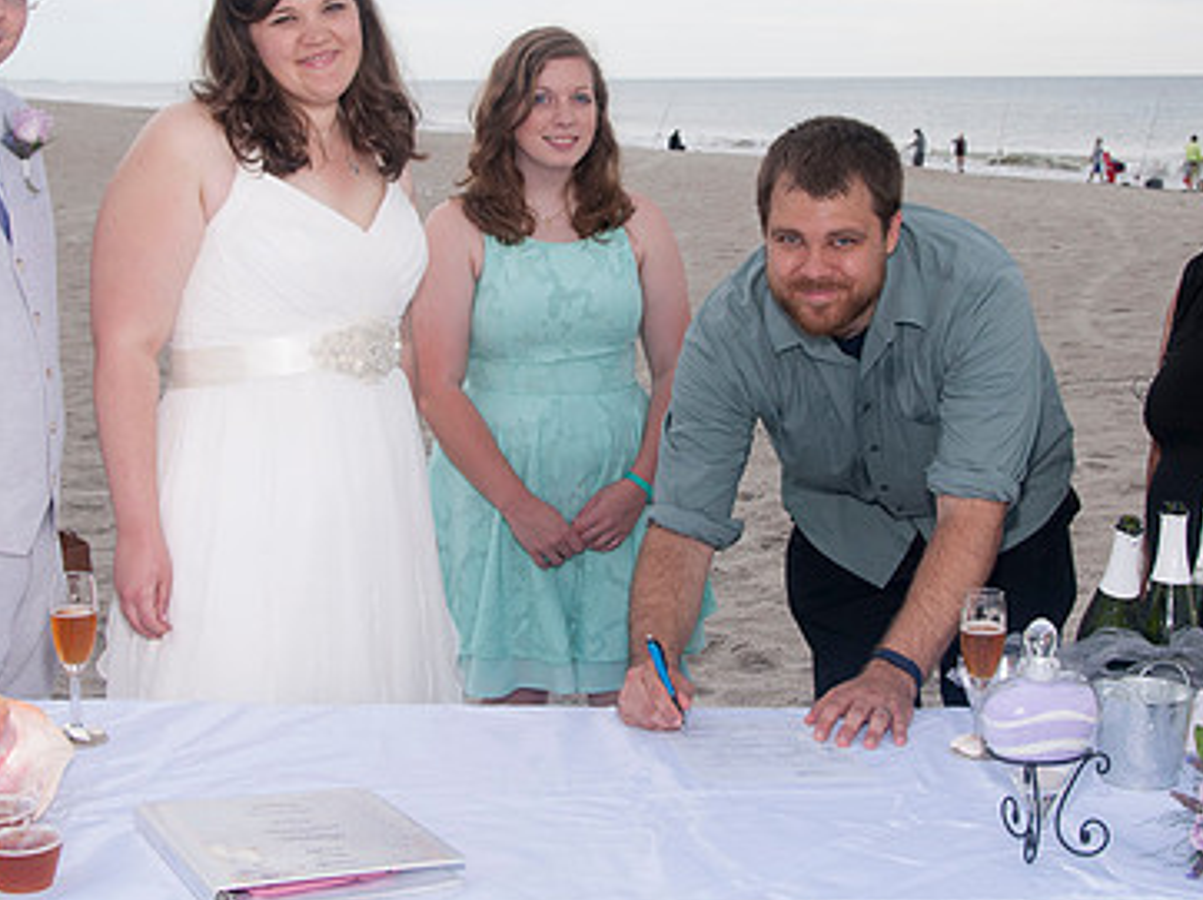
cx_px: 605
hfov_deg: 32.2
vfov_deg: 24.3
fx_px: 2084
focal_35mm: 60
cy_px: 317
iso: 100
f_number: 7.1
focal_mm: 26
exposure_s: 1/250
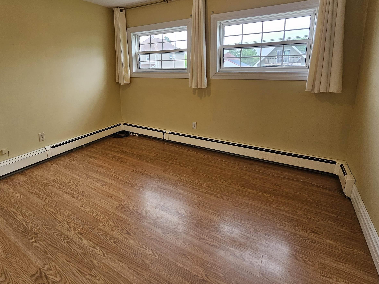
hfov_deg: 90.6
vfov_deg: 73.4
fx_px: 186
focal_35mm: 17
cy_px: 106
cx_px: 167
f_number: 2.2
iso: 80
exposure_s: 1/60
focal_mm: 2.2
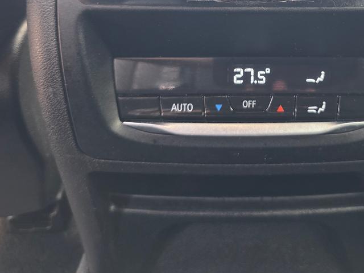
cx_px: 255
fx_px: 484
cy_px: 7
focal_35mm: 46
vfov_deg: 29.6
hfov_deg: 40.5
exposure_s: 1/61
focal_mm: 6.3
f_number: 1.7
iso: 400
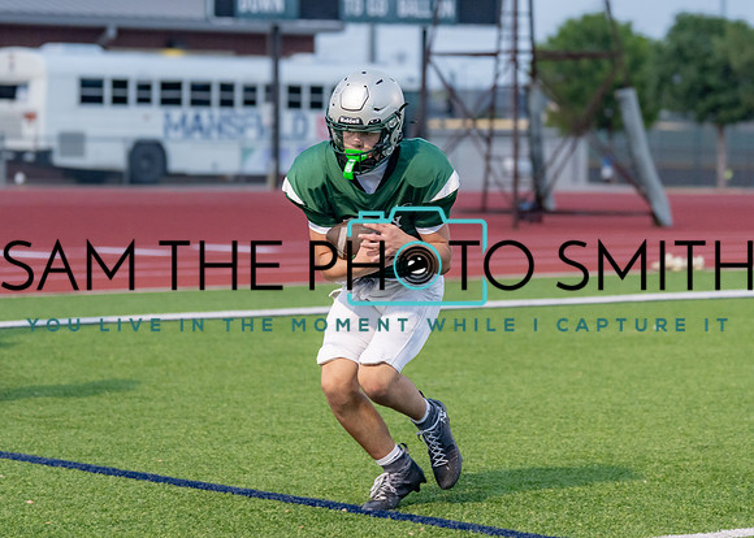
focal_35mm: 149
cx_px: 423
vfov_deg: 9.6
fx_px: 3199
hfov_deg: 13.4
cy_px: 211
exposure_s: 1/1000
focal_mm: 98
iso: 1000
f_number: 2.8
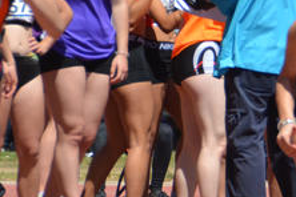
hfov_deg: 3.4
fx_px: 5007
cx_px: 515
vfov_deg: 2.3
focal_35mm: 609
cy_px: 173
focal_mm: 100
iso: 400
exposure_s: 1/2000
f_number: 7.1
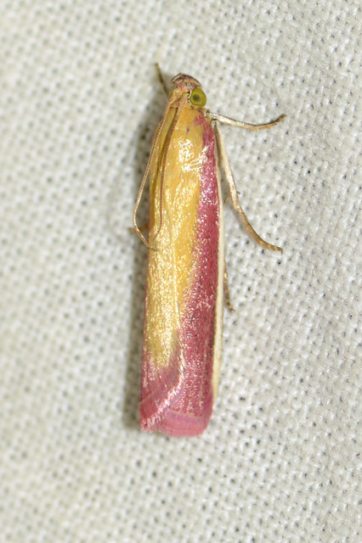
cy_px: 272
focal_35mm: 150
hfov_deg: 9.1
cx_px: 181
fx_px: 2265
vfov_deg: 13.7
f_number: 13
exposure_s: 1/200
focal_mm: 100
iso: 100
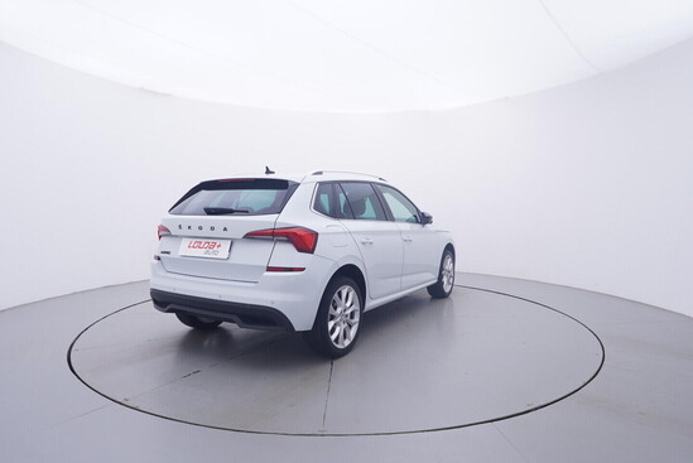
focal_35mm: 22
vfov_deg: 56.2
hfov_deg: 77.3
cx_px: 346
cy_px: 232
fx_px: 433
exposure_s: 1/80
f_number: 5
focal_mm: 15
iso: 200
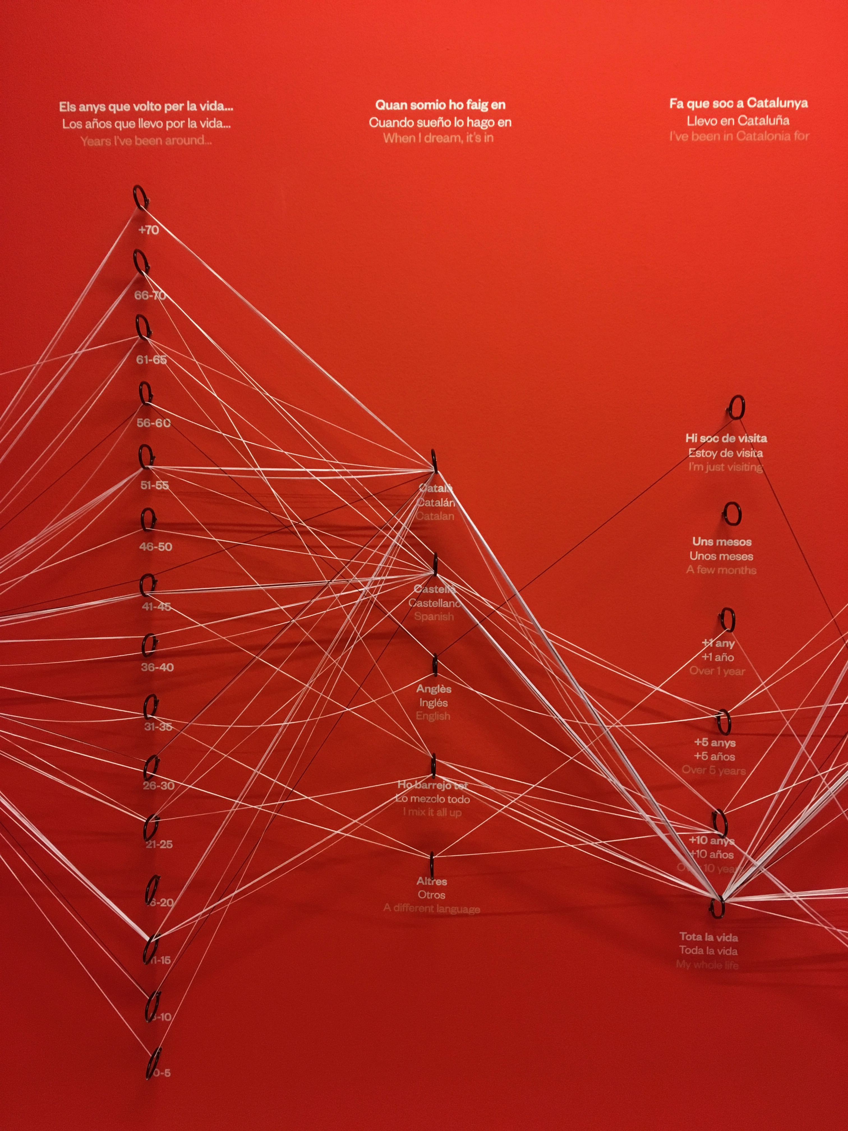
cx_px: 424
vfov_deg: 61.7
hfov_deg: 48.2
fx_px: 947
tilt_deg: -5.3
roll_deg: -0.1
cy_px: 566
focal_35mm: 29
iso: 200
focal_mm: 4.15
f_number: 2.2
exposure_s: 1/17
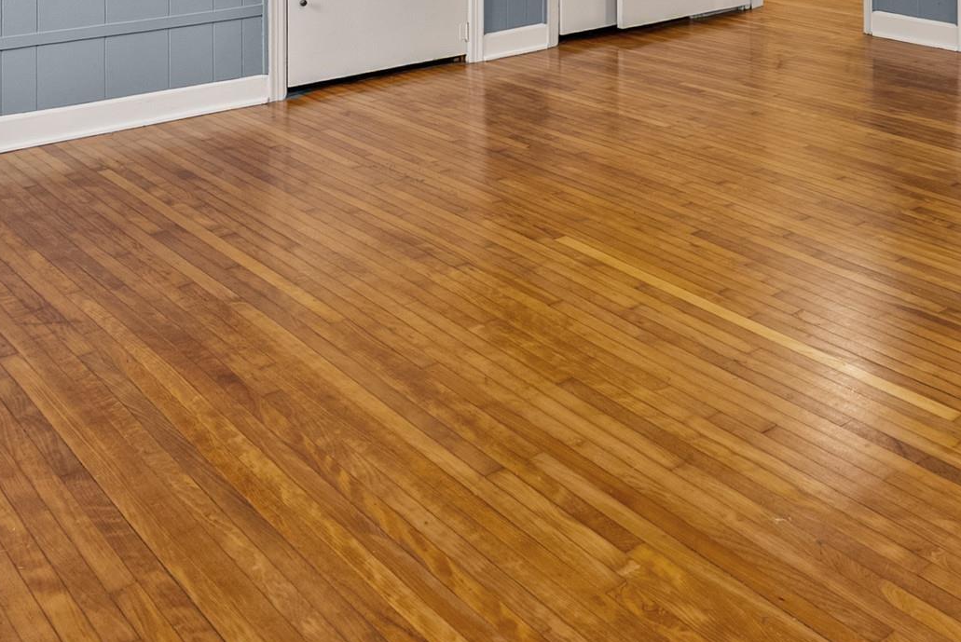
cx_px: 837
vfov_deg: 25.5
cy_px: -203
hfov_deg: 40.7
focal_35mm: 45
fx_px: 1202
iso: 800
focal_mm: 16
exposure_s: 1/3
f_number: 9
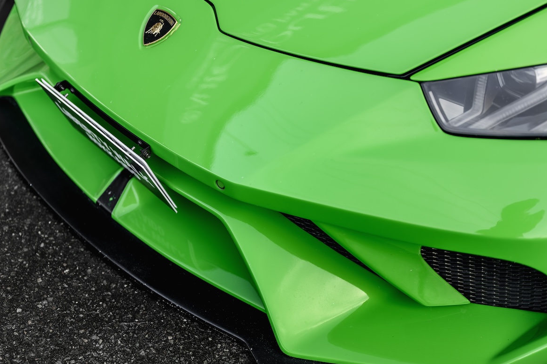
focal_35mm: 60
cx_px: 251
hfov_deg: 33.4
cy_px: 215
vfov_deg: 22.6
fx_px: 911
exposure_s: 1/640
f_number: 1.8
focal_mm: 50
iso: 200
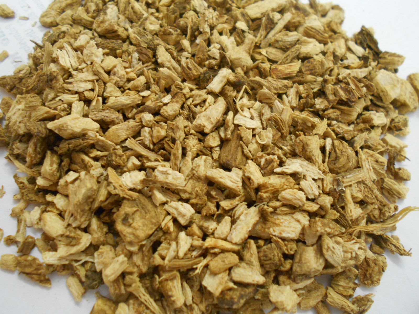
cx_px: 210
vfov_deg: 46.8
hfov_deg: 60.0
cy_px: 157
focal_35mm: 30
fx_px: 363
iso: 400
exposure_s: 1/20
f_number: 3.4
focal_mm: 5.1
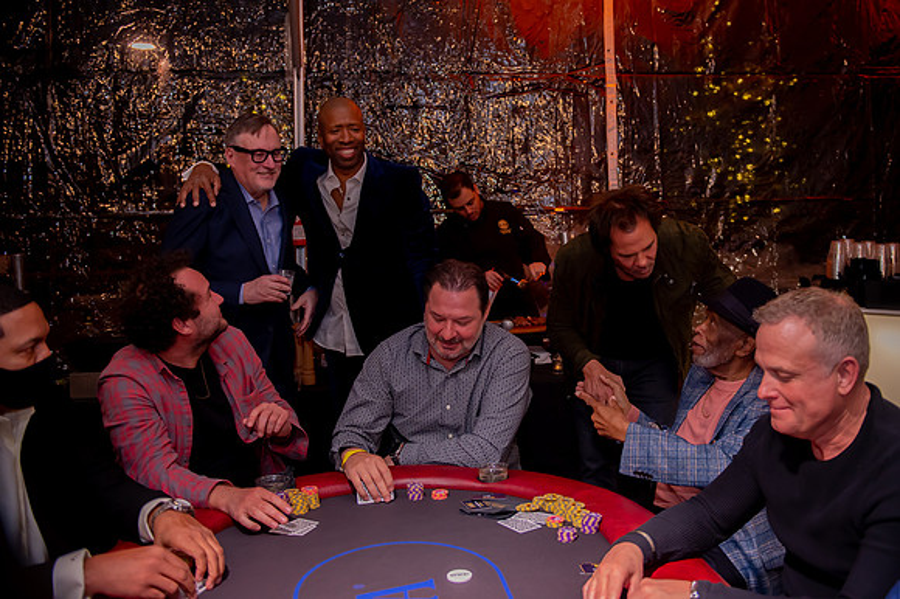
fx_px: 899
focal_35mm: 36
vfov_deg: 36.8
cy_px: 252
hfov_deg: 53.0
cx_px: 522
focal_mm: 31
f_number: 2.8
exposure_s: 1/400
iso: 3200
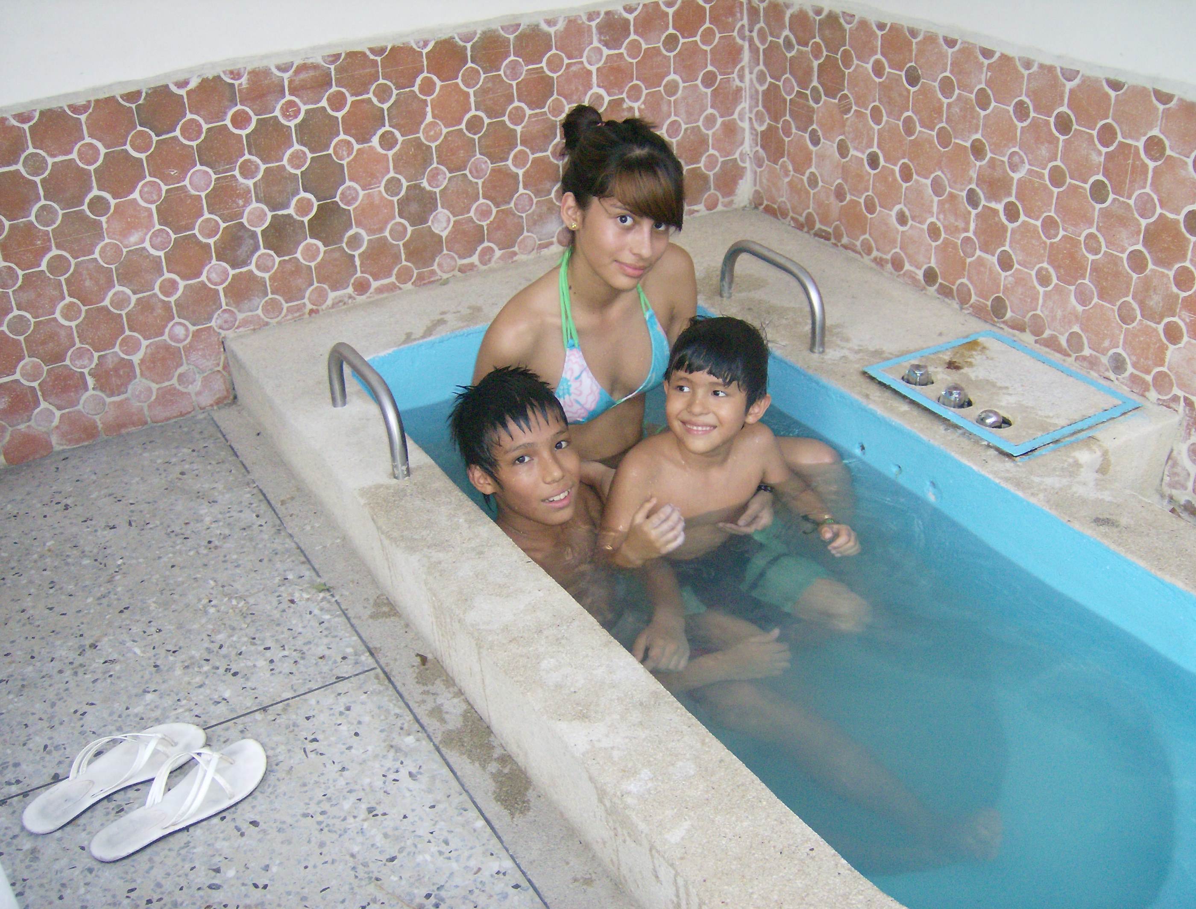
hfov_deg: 51.1
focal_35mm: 36
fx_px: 1250
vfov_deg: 40.0
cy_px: 454
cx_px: 598
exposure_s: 1/60
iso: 200
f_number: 2.8
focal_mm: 6
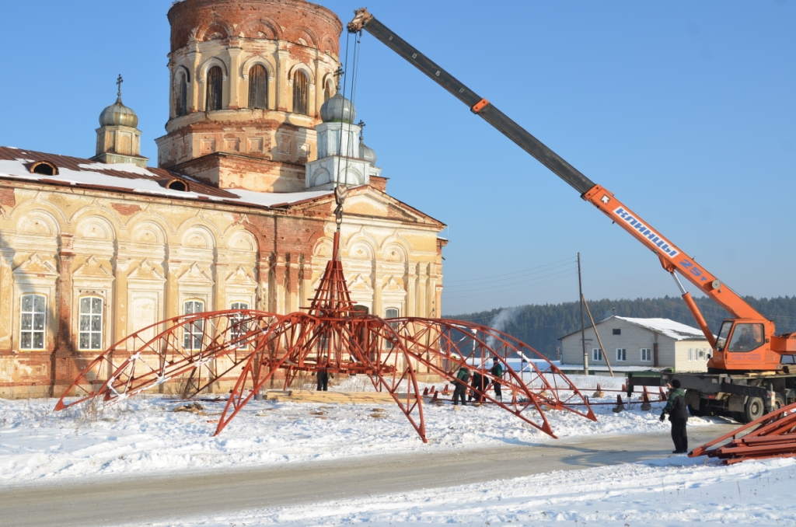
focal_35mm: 39
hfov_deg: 49.6
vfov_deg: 34.1
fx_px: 860
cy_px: 264
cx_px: 398
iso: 100
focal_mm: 26
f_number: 9
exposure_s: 1/320
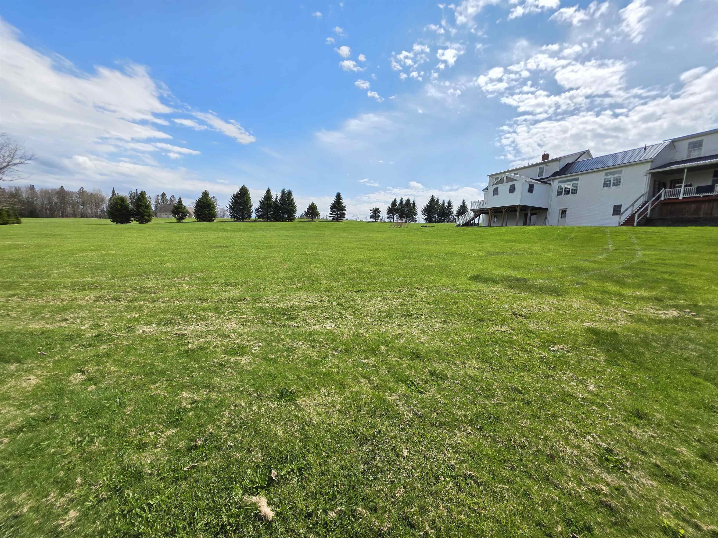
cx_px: 359
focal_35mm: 13
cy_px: 269
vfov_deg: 89.9
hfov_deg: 106.2
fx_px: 270
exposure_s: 1/2384
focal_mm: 2.2
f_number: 1.9
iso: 40
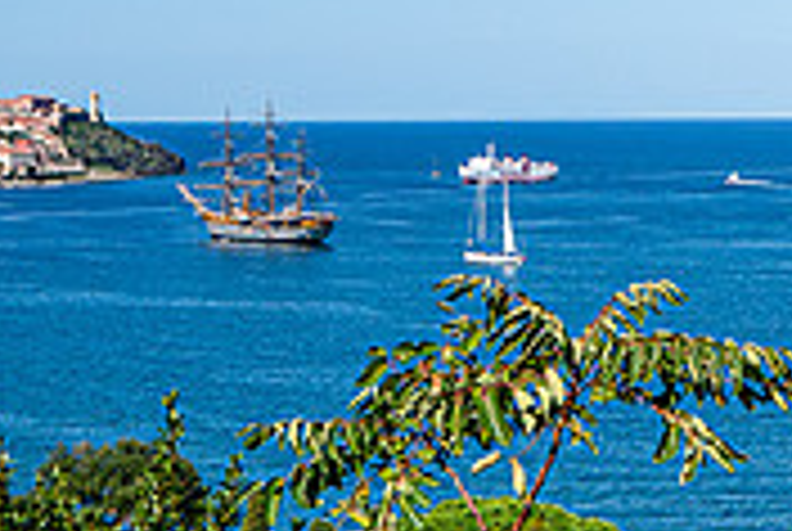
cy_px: 304
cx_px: 1287
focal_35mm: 119
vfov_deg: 11.6
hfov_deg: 15.5
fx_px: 2622
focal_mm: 35
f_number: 9
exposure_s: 1/800
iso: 320
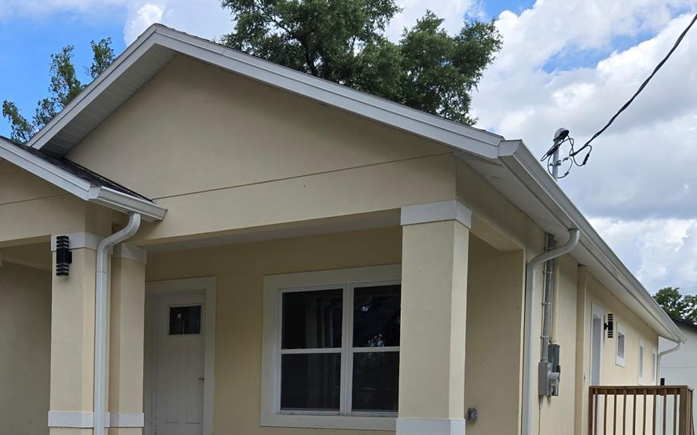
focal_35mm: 44
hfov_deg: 43.9
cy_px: 411
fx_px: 836
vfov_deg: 27.9
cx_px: 178
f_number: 1.8
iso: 25
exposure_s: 1/1347
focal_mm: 5.4
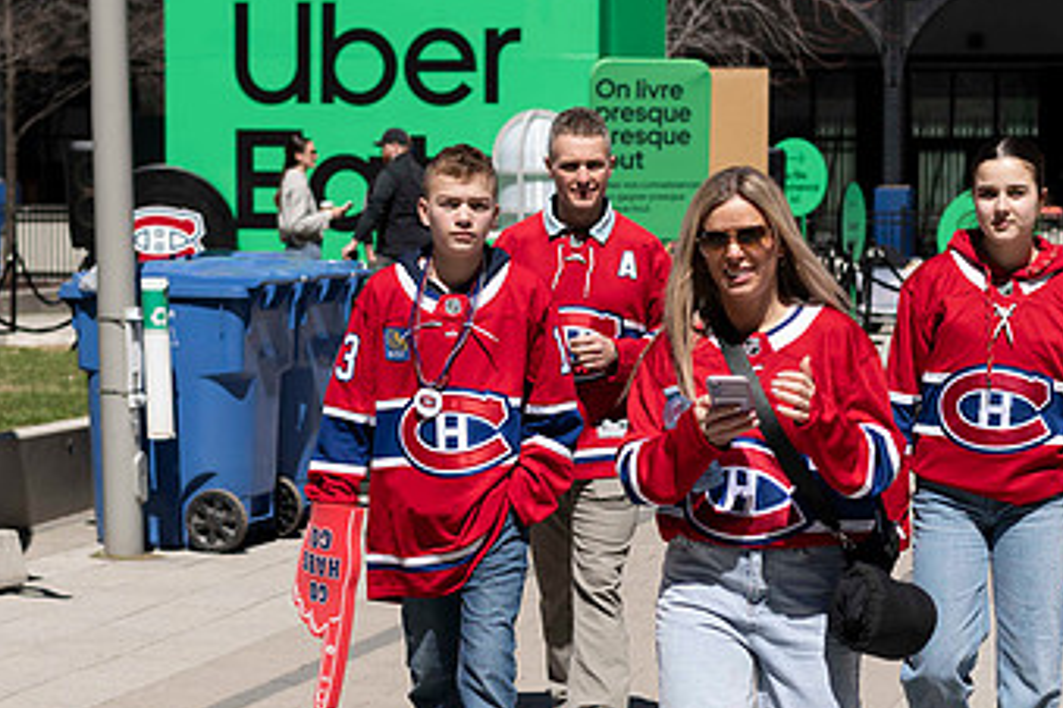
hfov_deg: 19.6
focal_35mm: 104
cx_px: 642
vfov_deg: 13.1
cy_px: 528
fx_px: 3071
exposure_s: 1/800
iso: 64
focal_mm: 50
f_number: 4.5
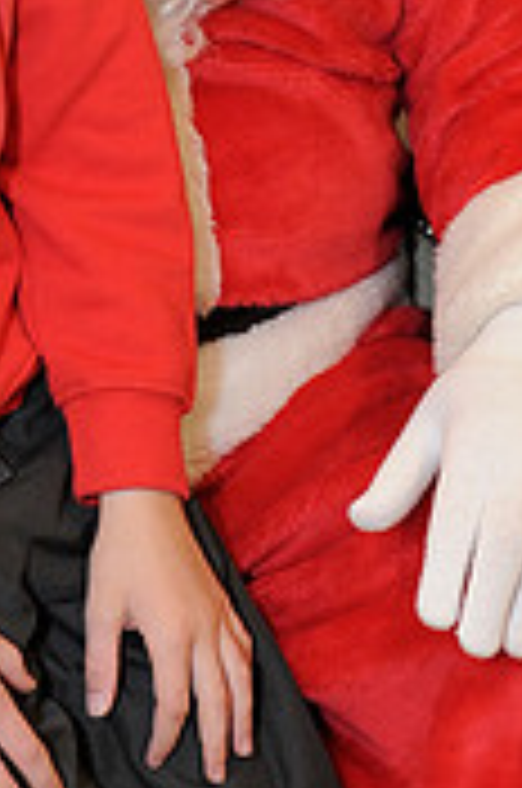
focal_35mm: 146
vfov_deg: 13.9
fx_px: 3188
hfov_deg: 9.3
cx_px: 140
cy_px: 5
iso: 1600
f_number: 4
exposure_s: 1/100
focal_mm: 44
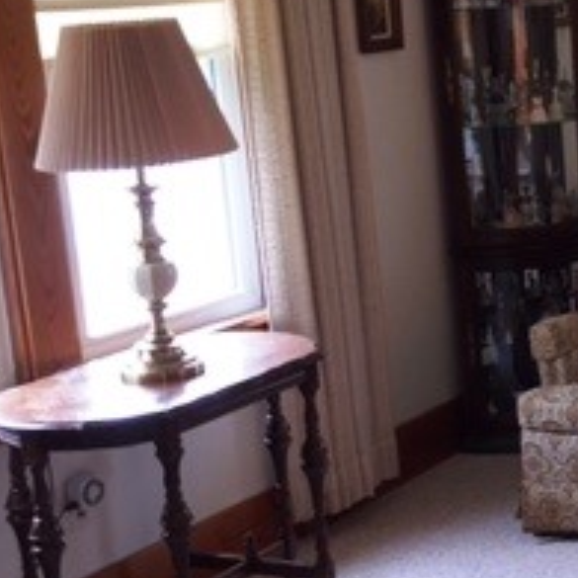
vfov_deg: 20.6
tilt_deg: -11.6
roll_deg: +1.5
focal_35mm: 84
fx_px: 1587
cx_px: 768
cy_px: 288
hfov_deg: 19.0
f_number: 2.2
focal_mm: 4.15
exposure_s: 1/60
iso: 50
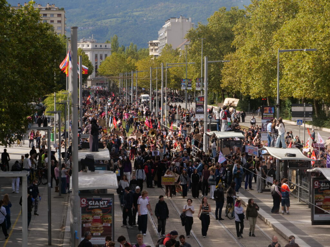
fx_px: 1144
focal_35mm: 120
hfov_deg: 16.4
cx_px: 165
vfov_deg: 12.3
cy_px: 124
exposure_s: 1/125
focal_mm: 60
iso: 200
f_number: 16
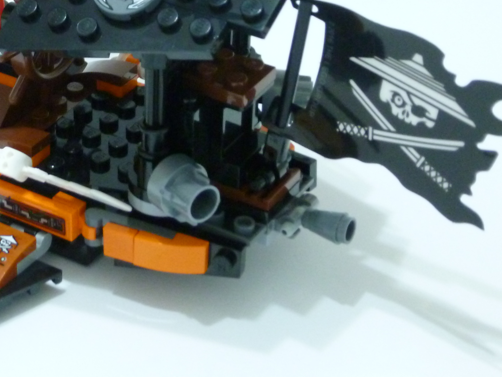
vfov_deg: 13.5
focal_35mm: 108
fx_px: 1566
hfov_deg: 17.9
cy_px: -6
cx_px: 49
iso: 400
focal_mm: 8
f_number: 3.9
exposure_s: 1/4
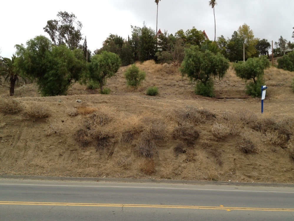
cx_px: 151
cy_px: 108
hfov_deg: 51.3
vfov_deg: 39.7
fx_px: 306
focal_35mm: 36
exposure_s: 1/375
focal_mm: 4.28
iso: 64
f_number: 2.4
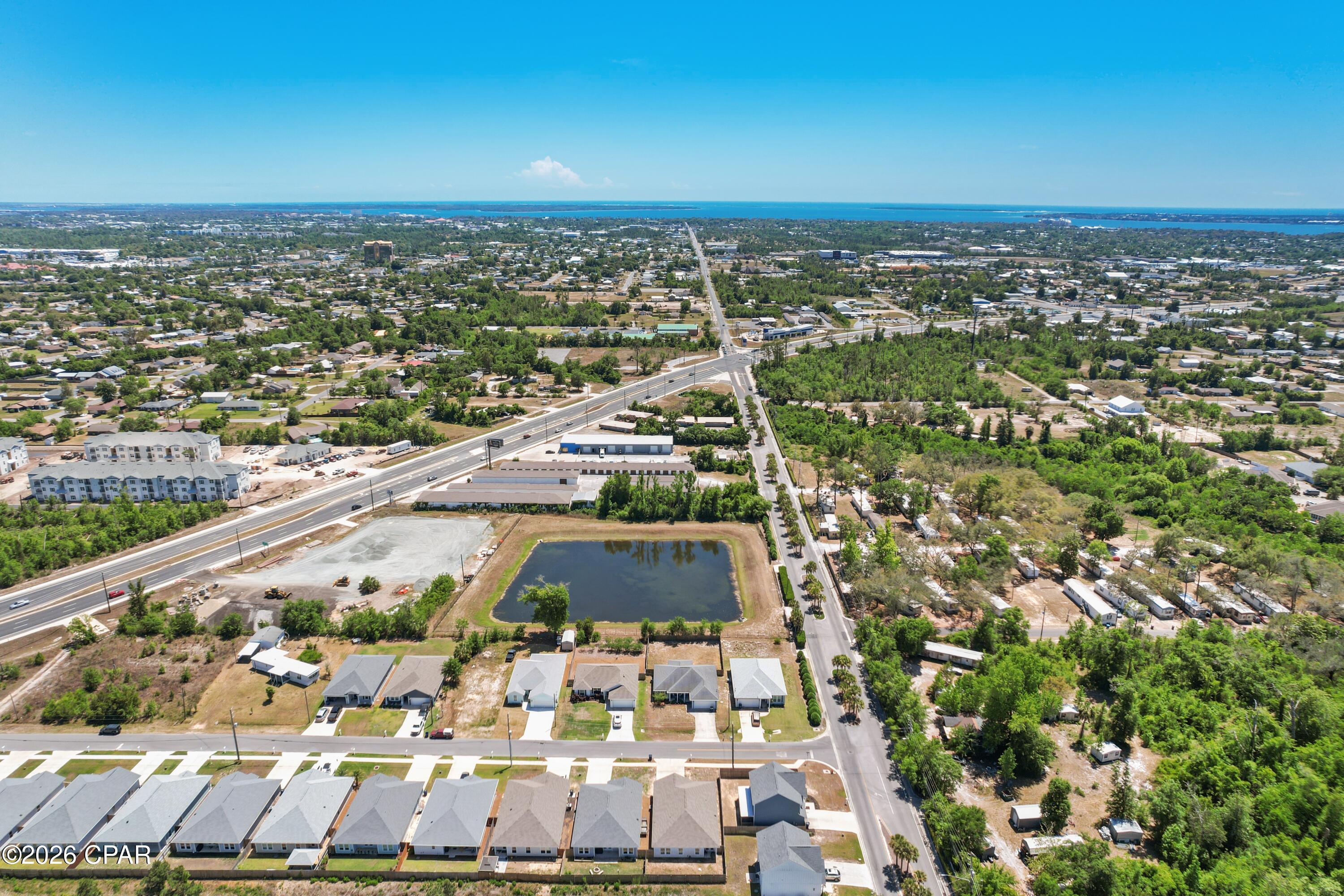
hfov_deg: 78.6
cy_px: 448
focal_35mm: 22
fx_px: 821
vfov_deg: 57.2
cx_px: 672
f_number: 2.8
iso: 100
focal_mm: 8.38
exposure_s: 1/1250
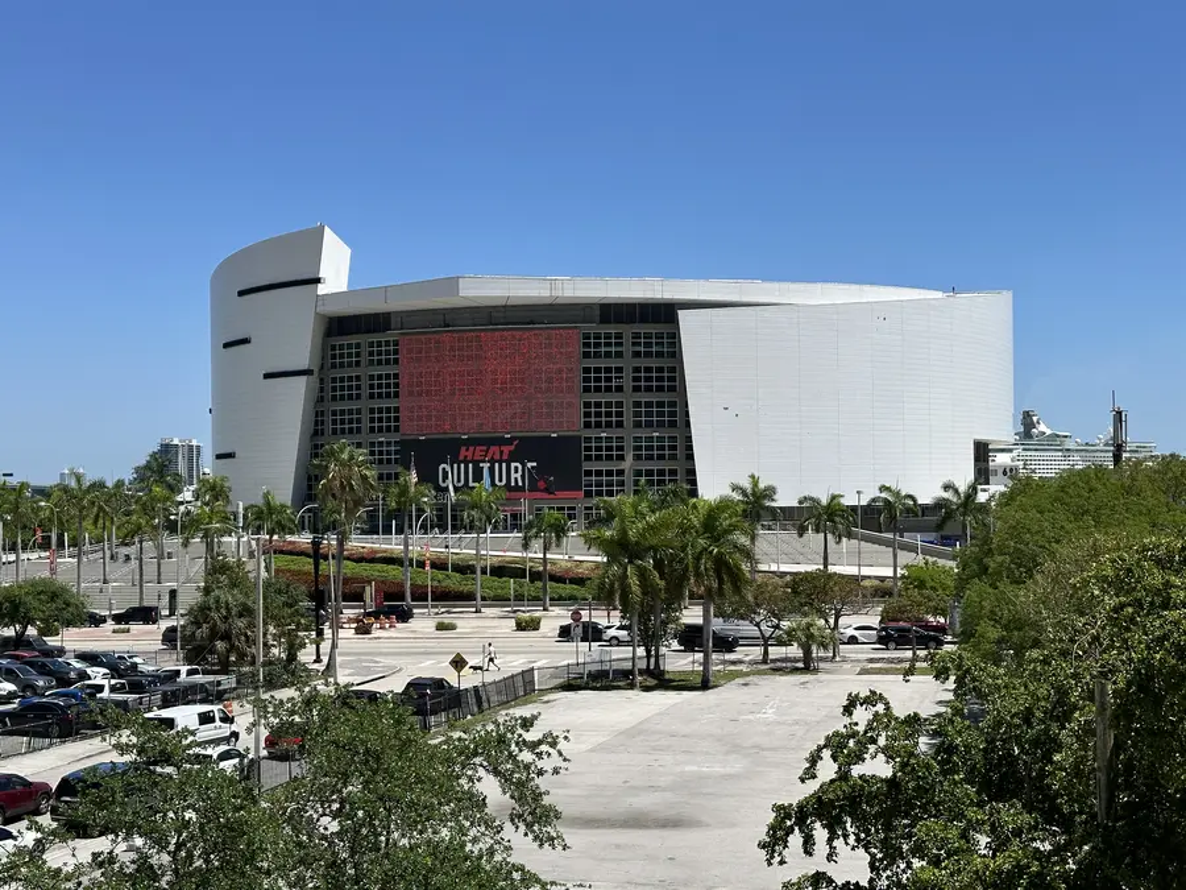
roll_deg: +0.6
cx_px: 593
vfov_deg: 30.3
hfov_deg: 39.7
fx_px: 1645
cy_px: 445
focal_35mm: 48
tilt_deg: +1.5
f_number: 1.78
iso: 64
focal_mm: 6.86
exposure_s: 1/5882
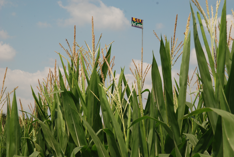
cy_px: 78
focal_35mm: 93
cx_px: 117
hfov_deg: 21.9
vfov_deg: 14.8
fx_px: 606
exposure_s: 1/200
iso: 100
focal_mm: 62
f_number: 11
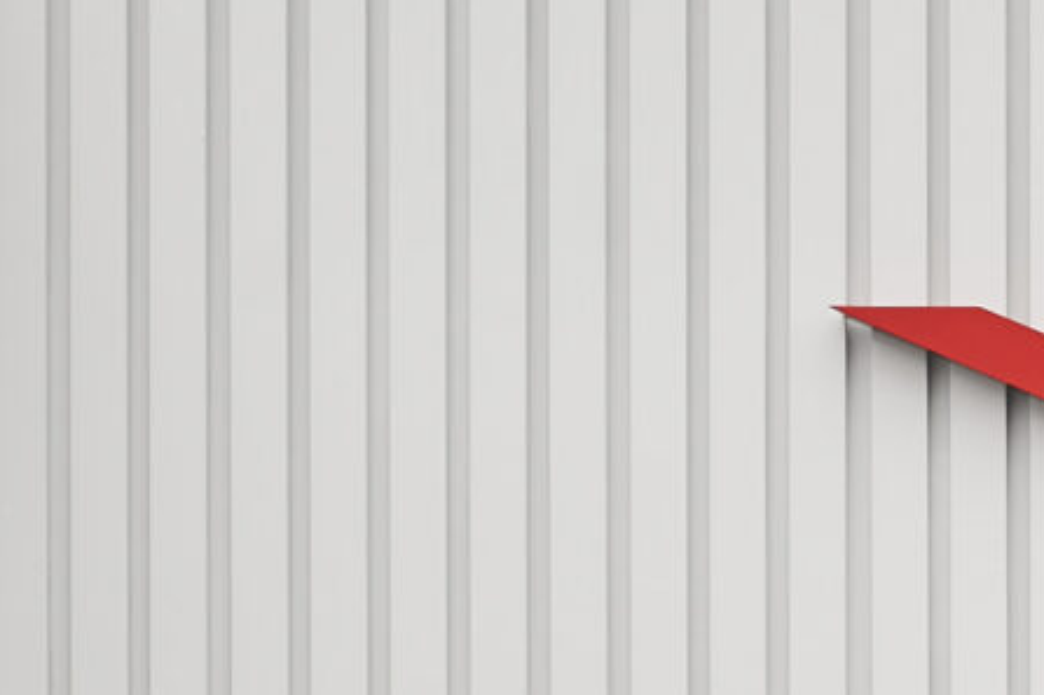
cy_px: 1993
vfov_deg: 5.4
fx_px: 6986
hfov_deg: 7.9
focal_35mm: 241
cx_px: 2523
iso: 400
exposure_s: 1/15
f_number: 9
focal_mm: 42
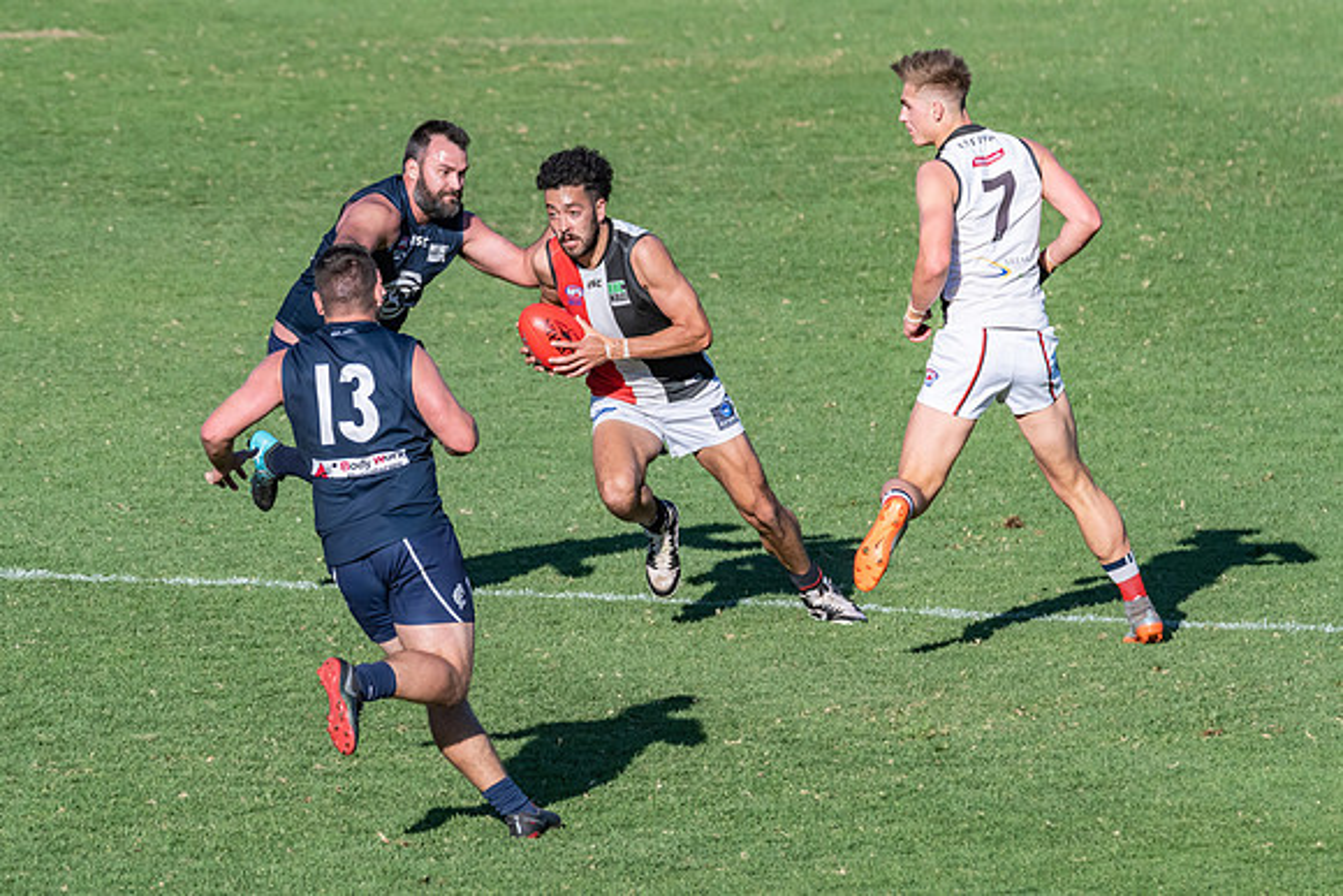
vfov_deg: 2.3
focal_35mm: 597
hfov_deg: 3.5
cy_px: 427
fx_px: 22275
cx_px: 640
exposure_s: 1/2500
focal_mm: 380
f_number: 10
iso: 800
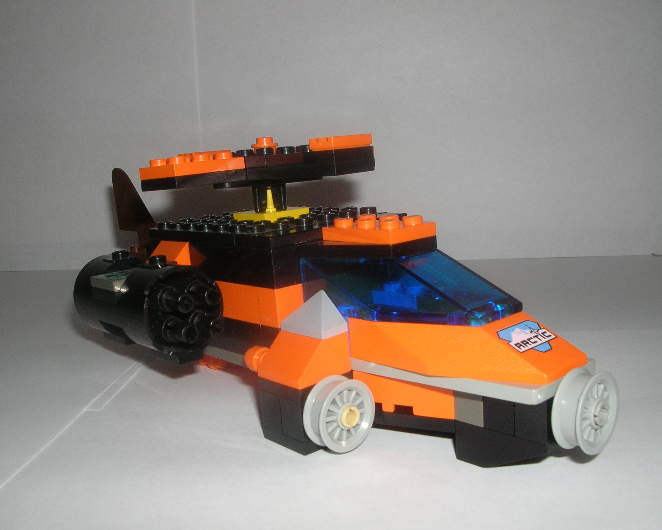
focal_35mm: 37
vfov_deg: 40.1
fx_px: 725
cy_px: 268
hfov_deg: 49.1
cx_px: 321
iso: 50
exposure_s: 1/60.1
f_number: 5.6
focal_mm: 5.8
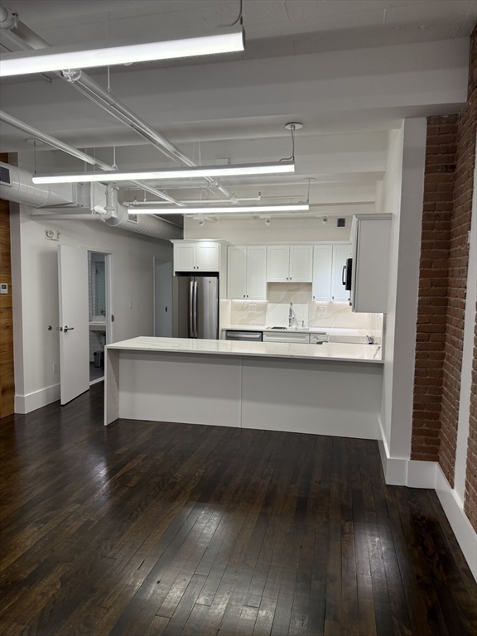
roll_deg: -2.7
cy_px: 318
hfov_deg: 56.8
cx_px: 238
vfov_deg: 71.6
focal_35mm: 24
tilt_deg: -8.3
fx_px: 441
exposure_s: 1/230
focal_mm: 6.76
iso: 160
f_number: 1.78
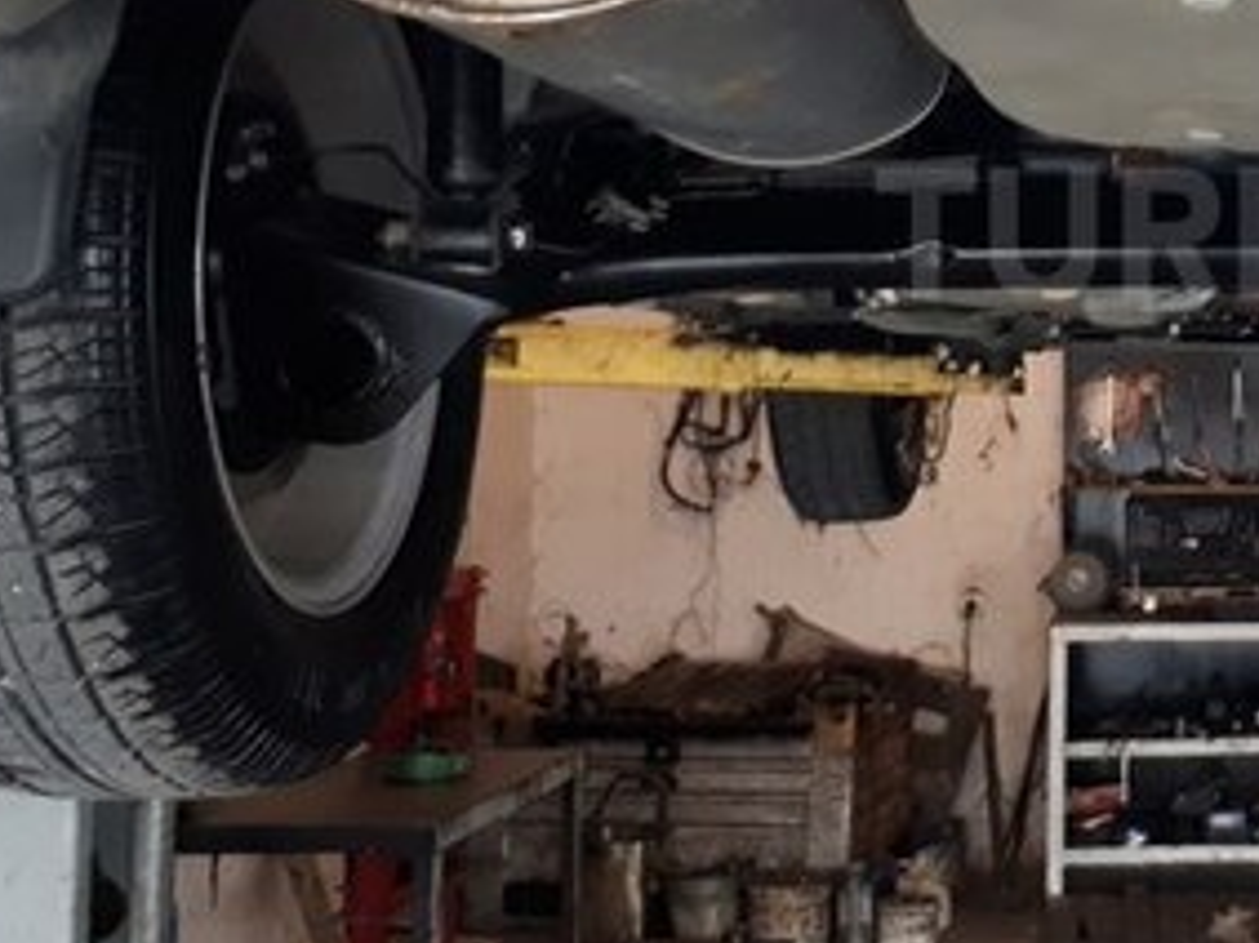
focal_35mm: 63
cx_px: 1330
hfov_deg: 28.4
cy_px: 234
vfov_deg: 23.0
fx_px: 2290
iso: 200
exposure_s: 1/33
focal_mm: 3.6
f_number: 1.9
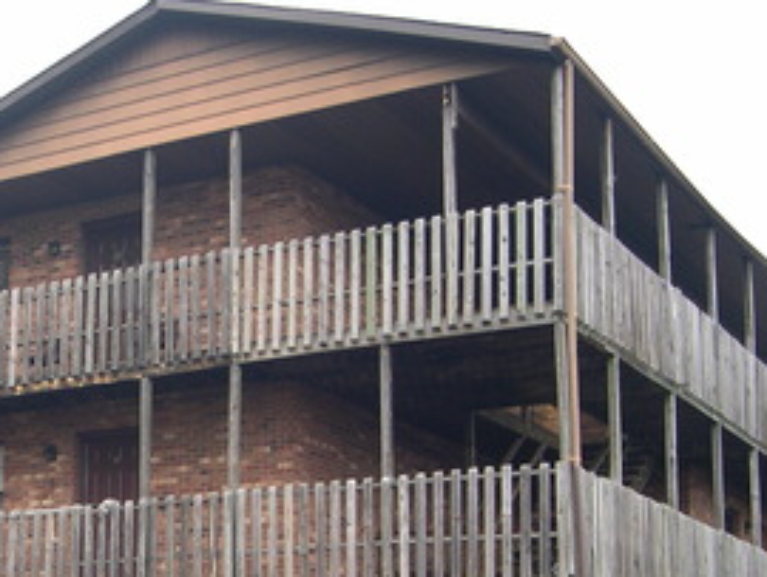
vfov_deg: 20.2
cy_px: 469
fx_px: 1597
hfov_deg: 26.0
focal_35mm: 72
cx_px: 54
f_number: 2.8
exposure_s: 1/255
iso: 100
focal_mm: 8
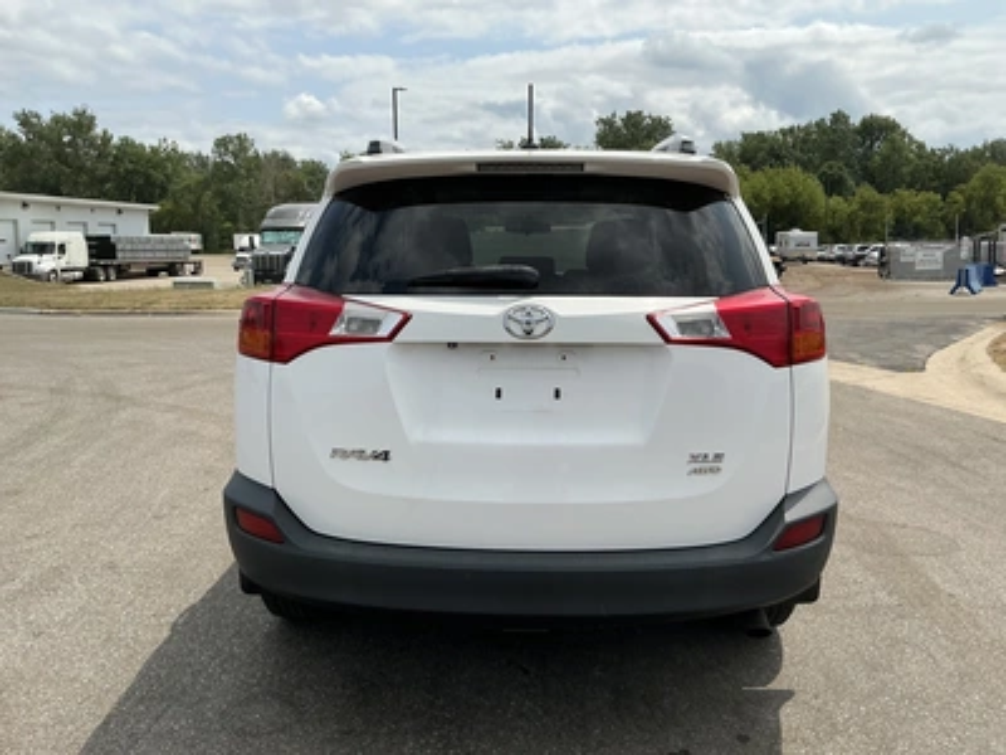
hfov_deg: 63.4
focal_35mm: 28
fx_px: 814
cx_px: 503
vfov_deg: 49.7
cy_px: 378
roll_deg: +0.1
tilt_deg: -3.8
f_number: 1.8
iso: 25
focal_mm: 3
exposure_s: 1/2801
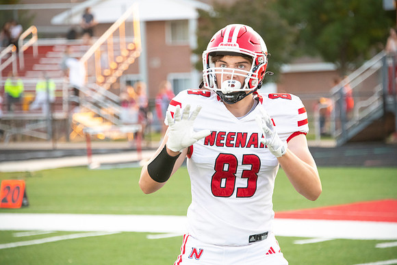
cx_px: 198
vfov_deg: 7.2
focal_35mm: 190
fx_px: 2096
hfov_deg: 10.8
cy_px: 132
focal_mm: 190
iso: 4000
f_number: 5.6
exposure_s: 1/800
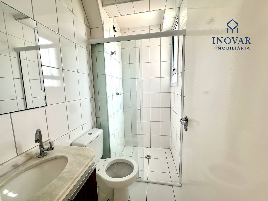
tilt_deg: -8.2
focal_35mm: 14
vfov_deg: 85.7
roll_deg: +2.0
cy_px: 100
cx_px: 134
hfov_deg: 102.1
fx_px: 108
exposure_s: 1/99
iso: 50
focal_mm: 2.22
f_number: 2.2
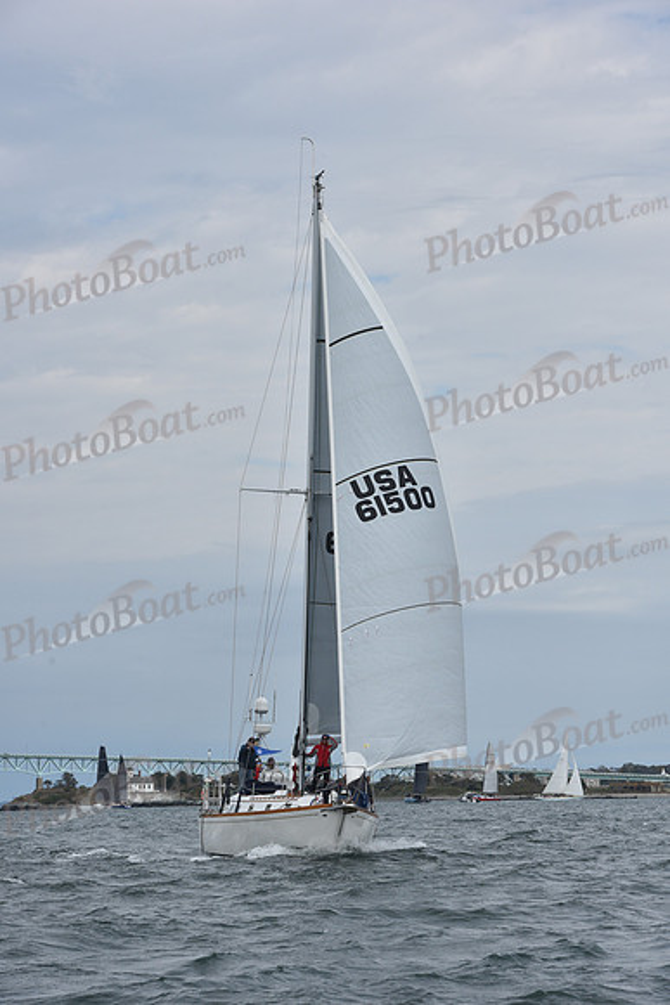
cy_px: 502
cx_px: 335
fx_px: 3236
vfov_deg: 17.6
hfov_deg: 11.8
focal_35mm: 116
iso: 320
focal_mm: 116
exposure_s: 1/1000
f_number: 10
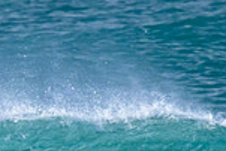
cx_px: -28
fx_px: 19303
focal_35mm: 3072
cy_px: 286
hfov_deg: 0.7
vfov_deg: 0.4
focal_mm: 800
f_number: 11
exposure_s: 1/2500
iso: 6400
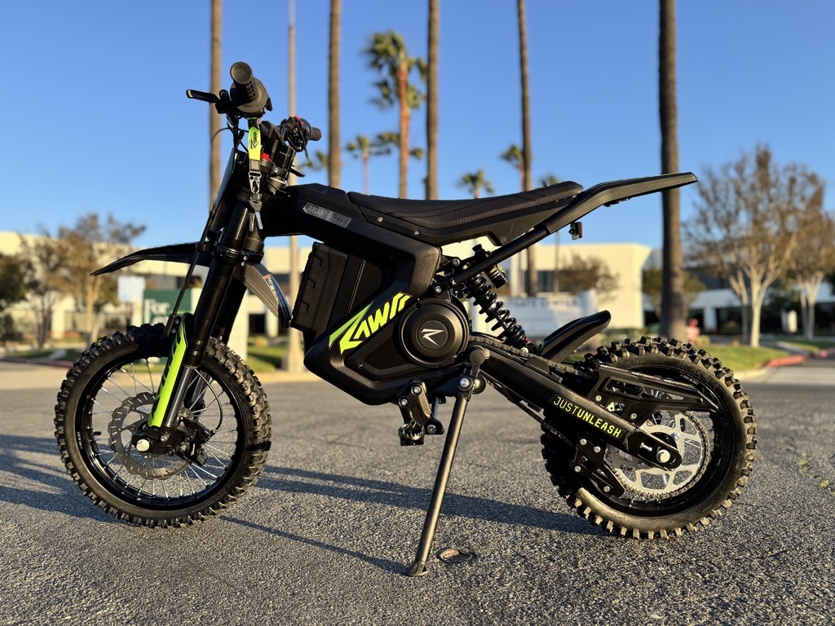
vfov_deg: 56.8
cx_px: 418
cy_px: 313
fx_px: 579
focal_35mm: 24
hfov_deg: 71.6
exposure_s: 1/1238
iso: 80
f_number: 1.78
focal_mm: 6.76
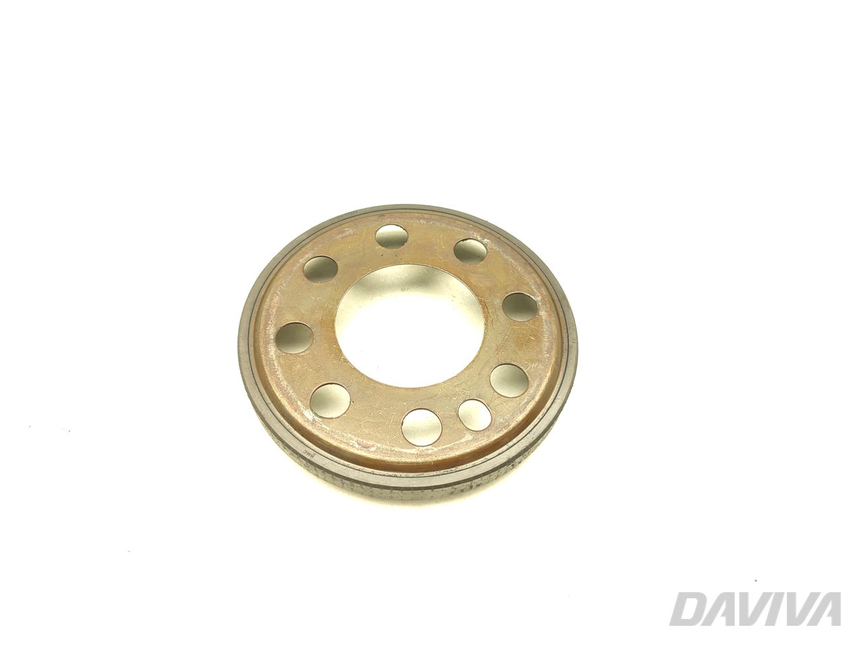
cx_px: 430
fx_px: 597
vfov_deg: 56.8
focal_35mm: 24
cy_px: 323
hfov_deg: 71.6
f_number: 1.89
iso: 200
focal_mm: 5.89
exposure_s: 1/80
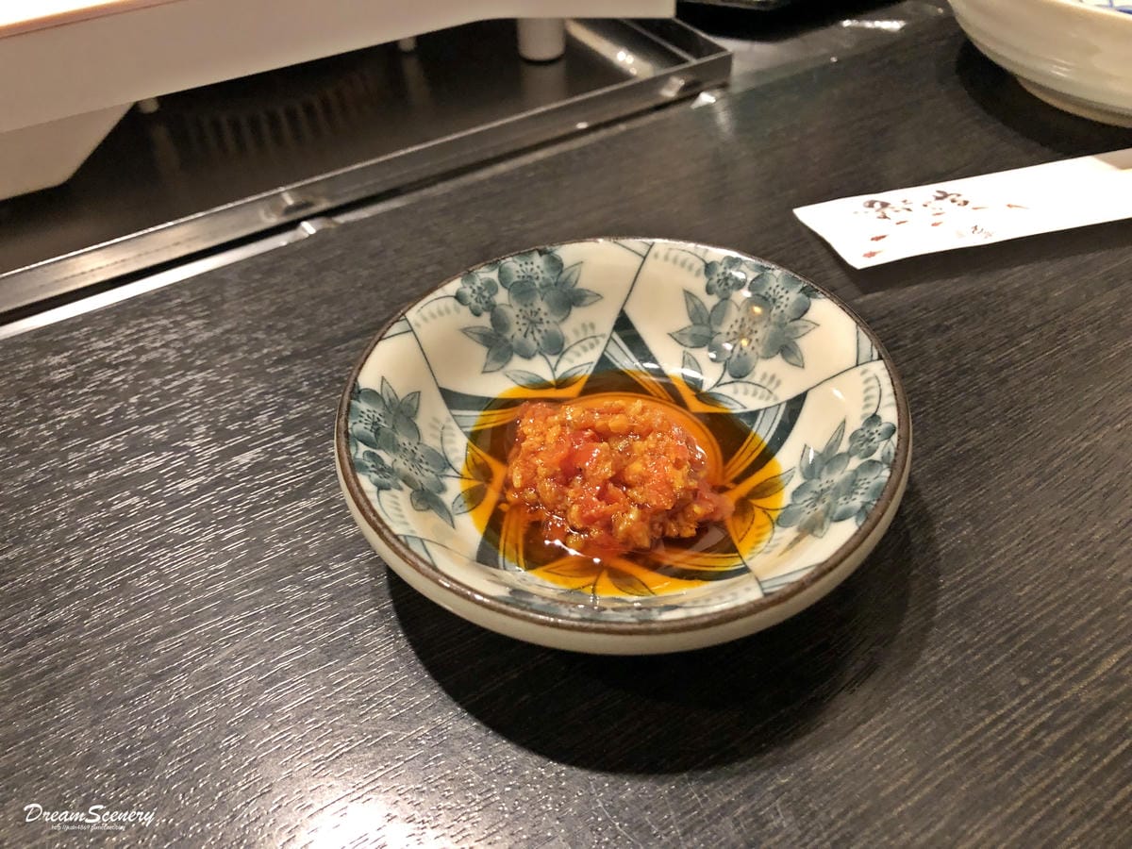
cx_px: 566
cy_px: 424
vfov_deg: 49.7
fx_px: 916
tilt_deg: -44.9
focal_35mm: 28
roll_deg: +3.7
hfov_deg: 63.4
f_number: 1.8
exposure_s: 1/5
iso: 100
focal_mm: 3.99
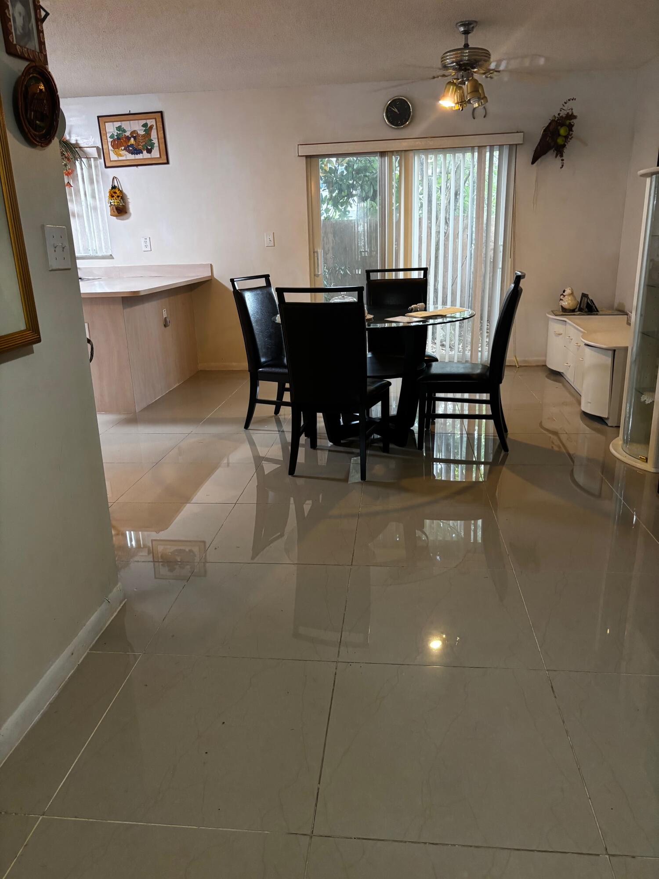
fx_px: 660
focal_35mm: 26
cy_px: 440
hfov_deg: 53.1
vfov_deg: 67.3
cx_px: 330
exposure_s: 1/60
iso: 320
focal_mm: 5.96
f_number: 1.6
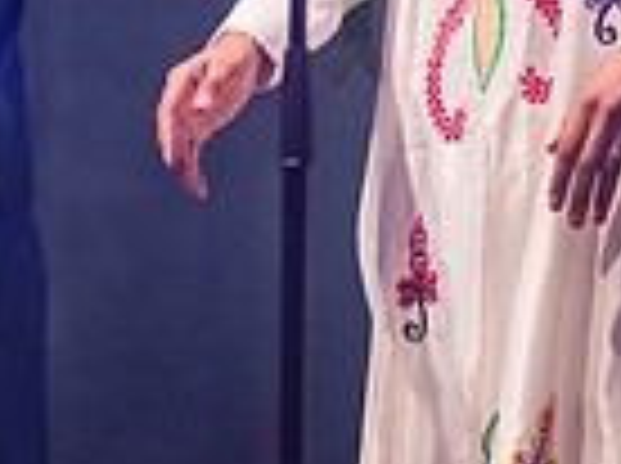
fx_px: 8704
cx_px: -225
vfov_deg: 3.0
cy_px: -214
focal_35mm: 486
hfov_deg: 4.1
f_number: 3.2
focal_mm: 120
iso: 2500
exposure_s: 1/800
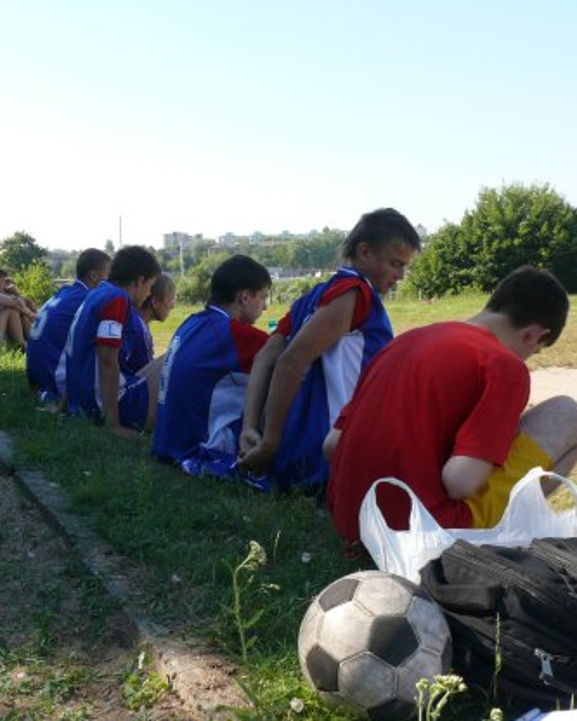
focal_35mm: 46
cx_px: 158
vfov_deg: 40.3
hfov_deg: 32.3
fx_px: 982
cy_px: 360
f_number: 5.6
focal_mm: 7.4
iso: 100
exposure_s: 1/200
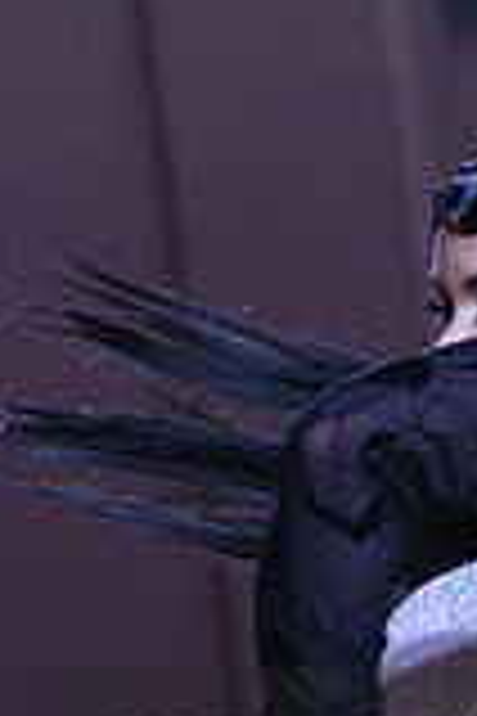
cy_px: 820
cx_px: 646
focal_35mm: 528
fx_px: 10493
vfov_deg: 3.9
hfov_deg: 2.6
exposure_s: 1/400
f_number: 8
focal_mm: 145
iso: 4000
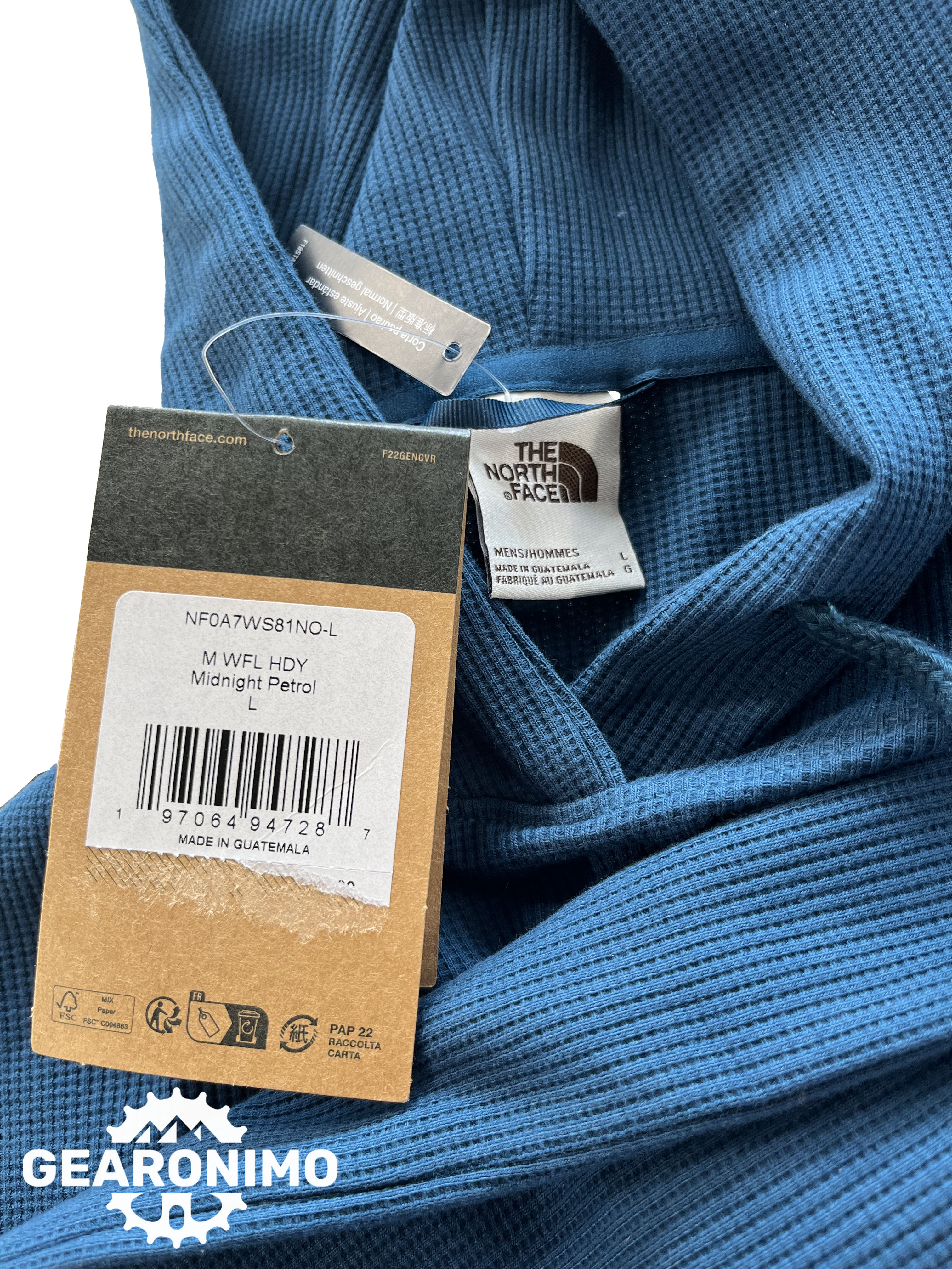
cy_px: 634
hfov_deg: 53.1
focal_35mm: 26
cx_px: 476
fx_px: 953
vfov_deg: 67.3
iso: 80
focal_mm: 5.1
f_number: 1.6
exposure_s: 1/60
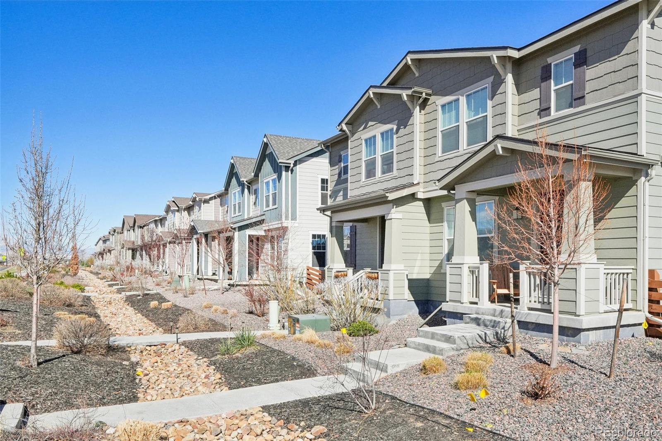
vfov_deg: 47.9
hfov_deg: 67.4
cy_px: 220
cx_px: 331
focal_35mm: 27
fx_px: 496
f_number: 8
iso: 800
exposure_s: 1/4000
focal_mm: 18
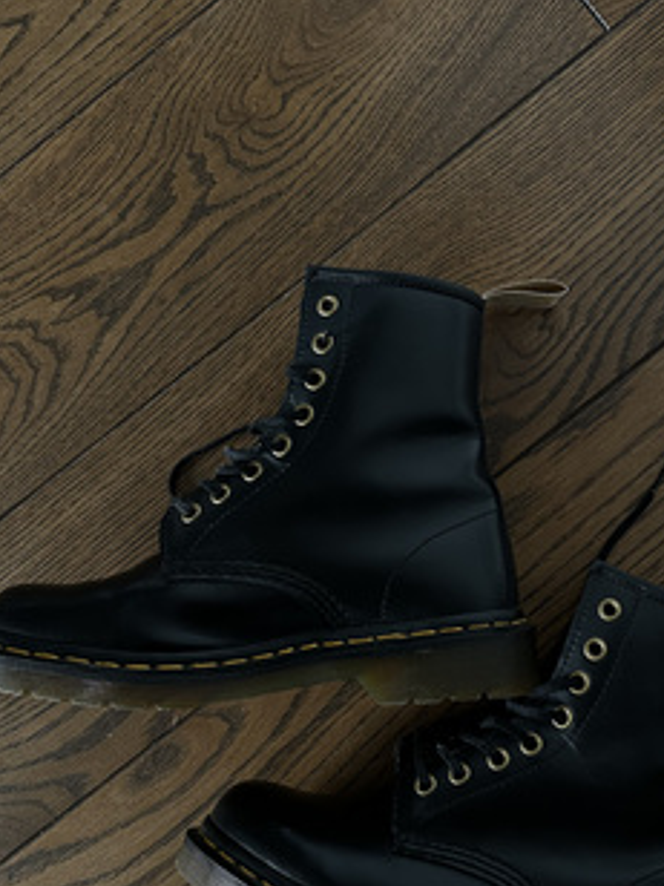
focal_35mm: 39
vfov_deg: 47.6
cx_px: 438
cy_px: 526
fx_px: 997
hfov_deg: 36.5
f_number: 1.78
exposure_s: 1/60
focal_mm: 6.86
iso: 400
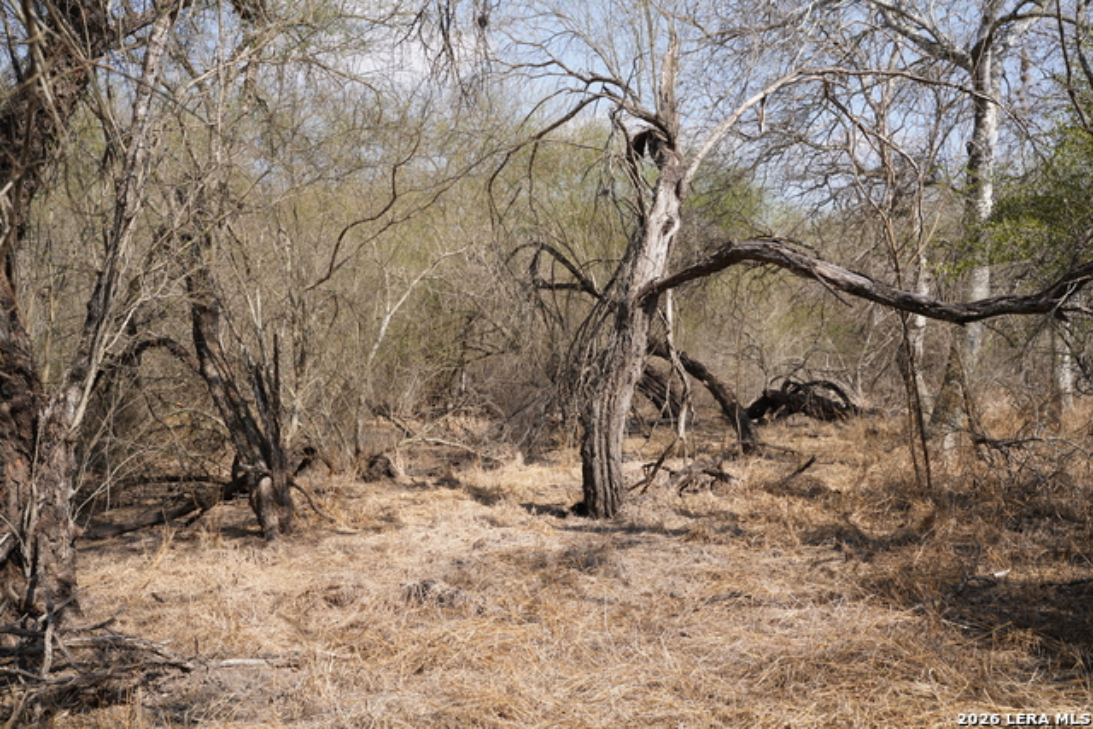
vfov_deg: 31.2
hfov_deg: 45.4
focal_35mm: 43
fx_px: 1306
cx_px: 546
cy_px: 364
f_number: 5.6
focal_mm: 43
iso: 100
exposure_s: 1/320
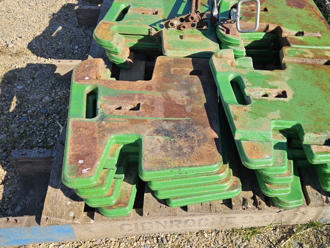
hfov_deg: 51.7
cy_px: 125
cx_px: 217
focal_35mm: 35
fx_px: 334
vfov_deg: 40.7
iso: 25
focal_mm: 5.4
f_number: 1.8
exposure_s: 1/1096
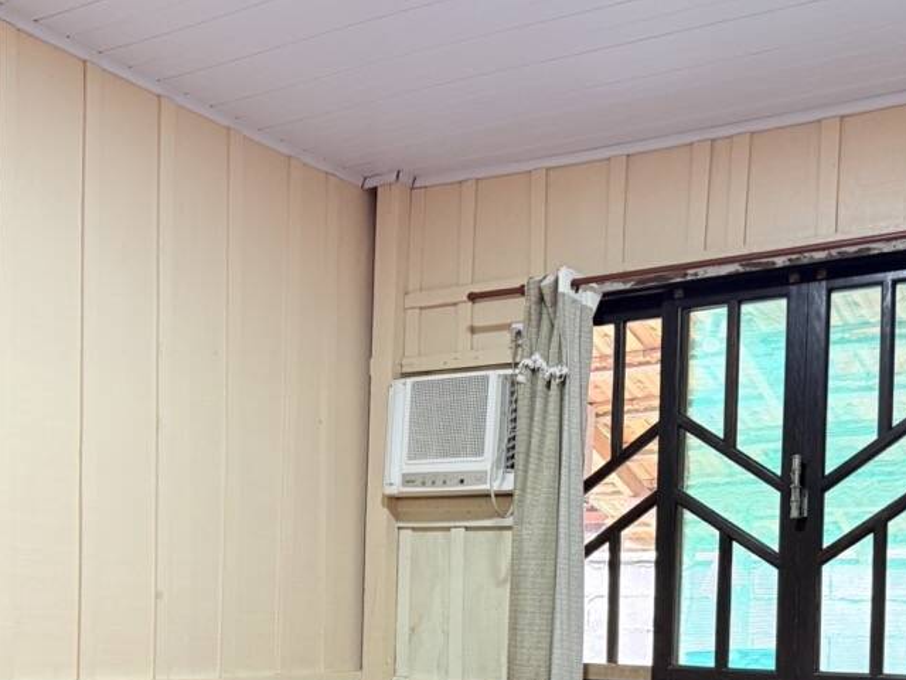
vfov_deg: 28.6
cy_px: 656
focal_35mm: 48
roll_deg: -1.7
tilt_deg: -2.1
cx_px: 428
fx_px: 1256
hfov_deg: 39.6
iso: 320
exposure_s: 1/60
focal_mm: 6.76
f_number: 1.78
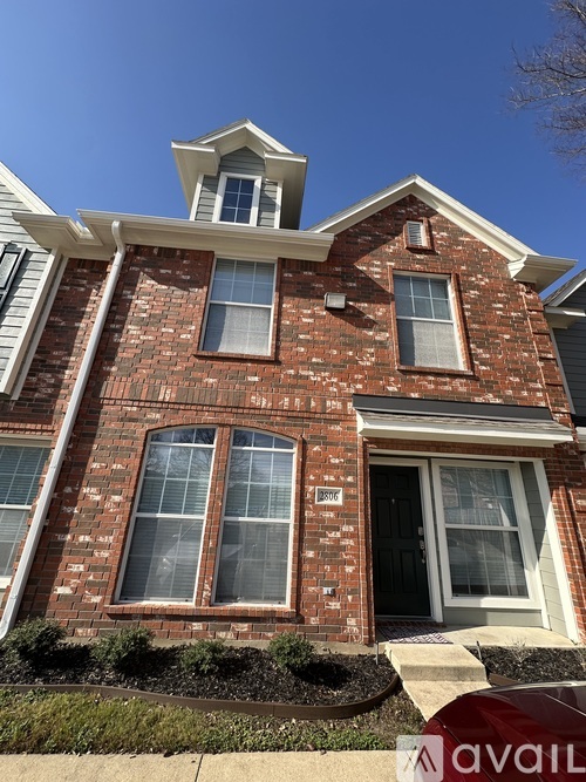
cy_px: 391
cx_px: 293
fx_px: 316
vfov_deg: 102.1
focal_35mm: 14
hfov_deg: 85.7
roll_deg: -3.8
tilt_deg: +21.8
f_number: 2.2
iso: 40
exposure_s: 1/1182
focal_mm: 2.22
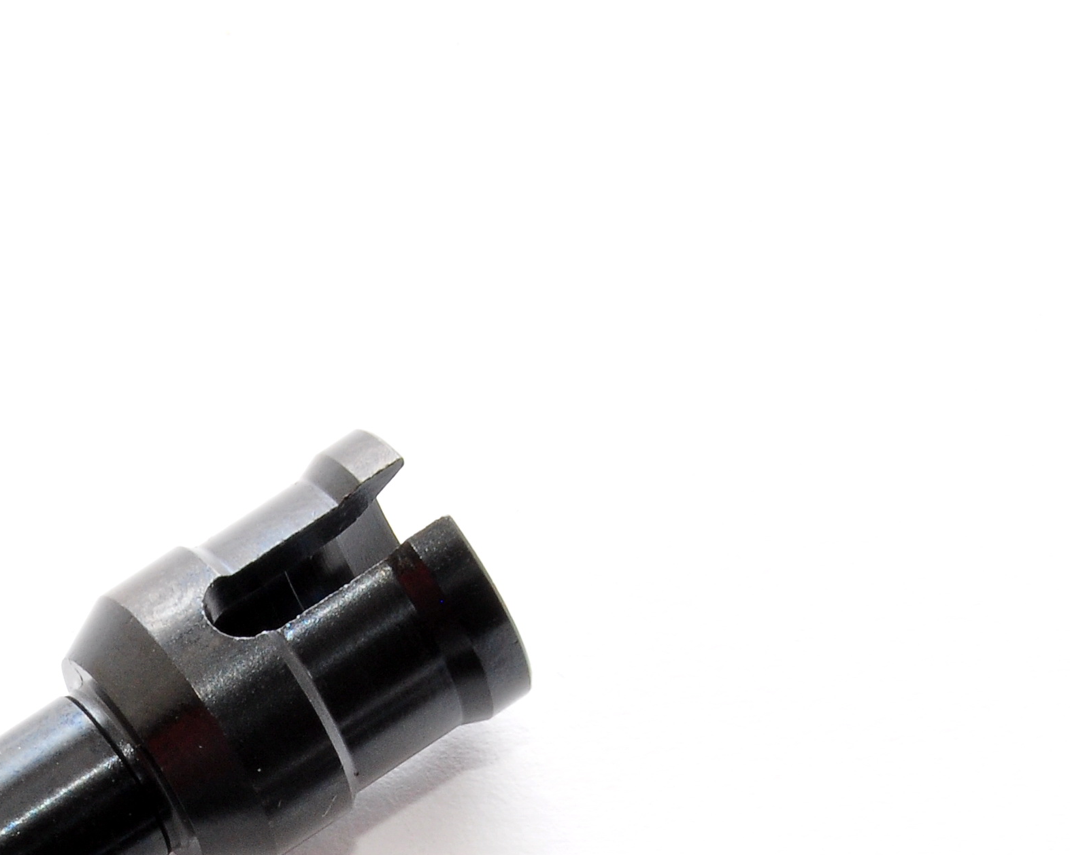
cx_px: 134
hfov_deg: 3.3
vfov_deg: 2.6
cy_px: 954
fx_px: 18817
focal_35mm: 594
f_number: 22
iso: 400
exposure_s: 1/60
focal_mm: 155
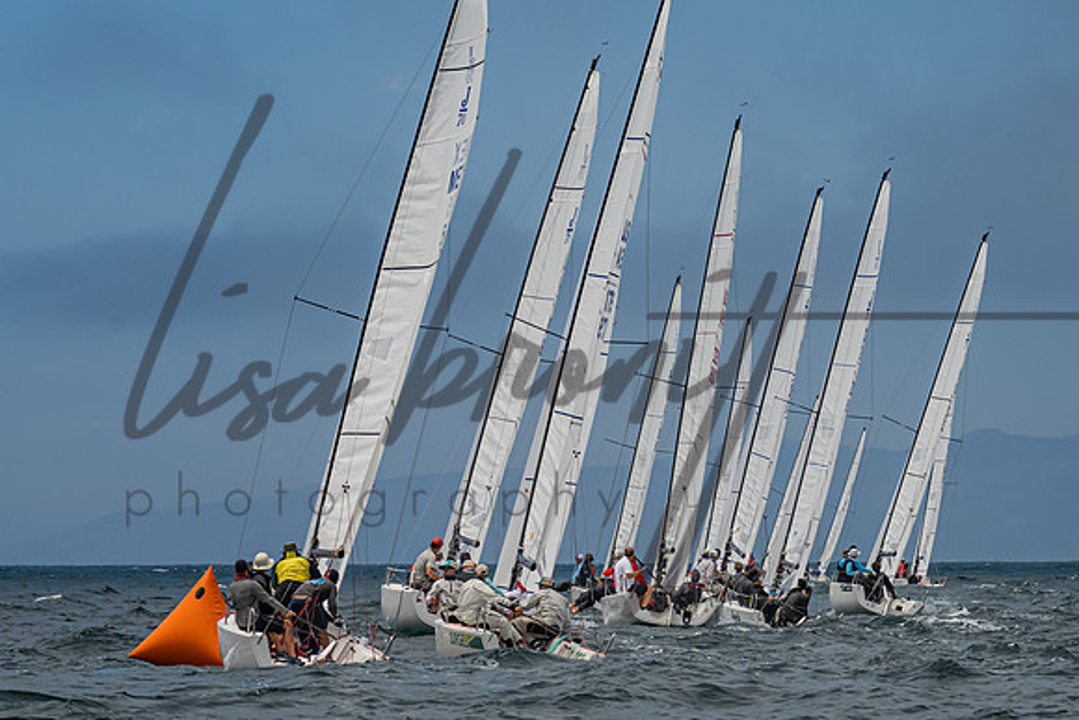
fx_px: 5862
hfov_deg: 10.5
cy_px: 522
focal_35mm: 196
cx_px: 611
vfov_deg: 7.0
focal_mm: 120
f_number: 6.3
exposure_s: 1/3200
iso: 400
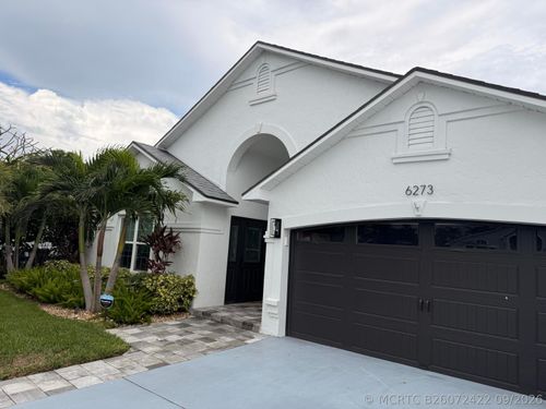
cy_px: 204
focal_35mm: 24
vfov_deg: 56.8
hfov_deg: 71.6
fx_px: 379
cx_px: 273
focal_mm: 6.76
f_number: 1.78
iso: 80
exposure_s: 1/4975
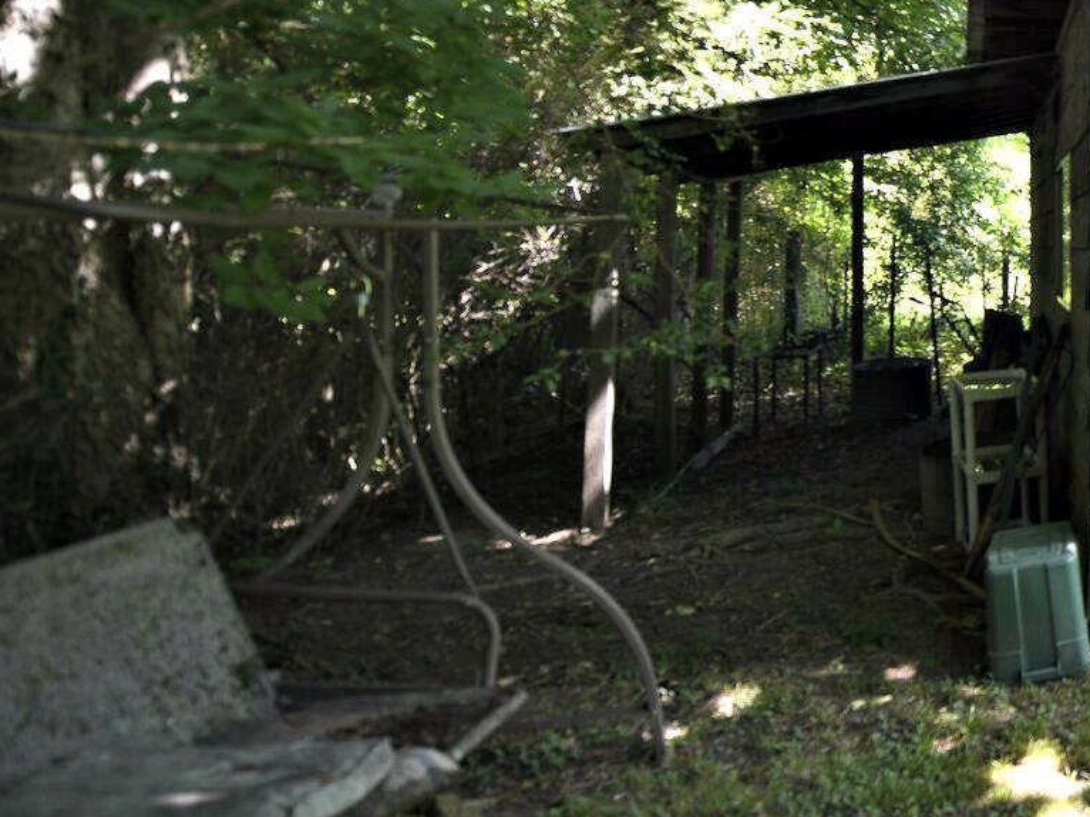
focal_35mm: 36
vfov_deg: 38.7
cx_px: 1449
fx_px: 1133
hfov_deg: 34.4
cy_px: 211
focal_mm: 14
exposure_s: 1/50
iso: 64
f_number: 2.8
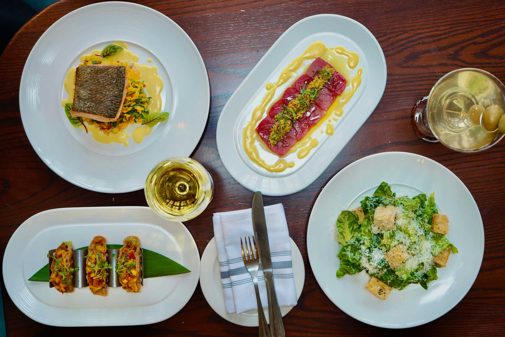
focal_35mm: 43
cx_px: 252
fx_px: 603
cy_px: 168
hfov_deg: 45.4
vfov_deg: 31.2
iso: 2000
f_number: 4.5
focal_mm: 43
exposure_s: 1/160
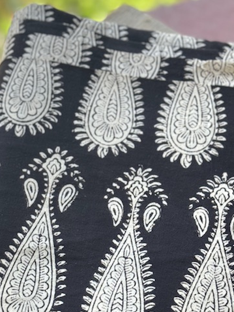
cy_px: 242
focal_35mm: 100
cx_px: 138
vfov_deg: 19.5
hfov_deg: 14.8
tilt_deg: -59.8
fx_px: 901
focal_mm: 6.76
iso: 64
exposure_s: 1/439
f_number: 1.78
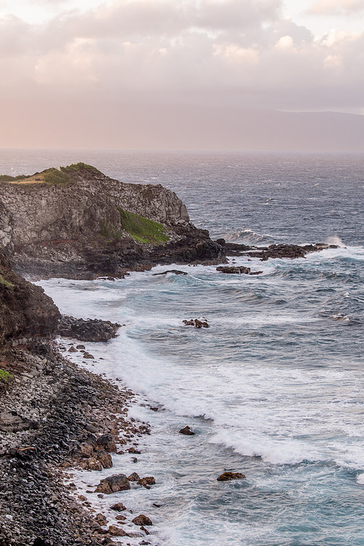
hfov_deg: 15.7
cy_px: 276
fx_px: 1321
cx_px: 146
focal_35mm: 87
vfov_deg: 23.4
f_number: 7.1
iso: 500
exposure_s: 1/160
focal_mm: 70
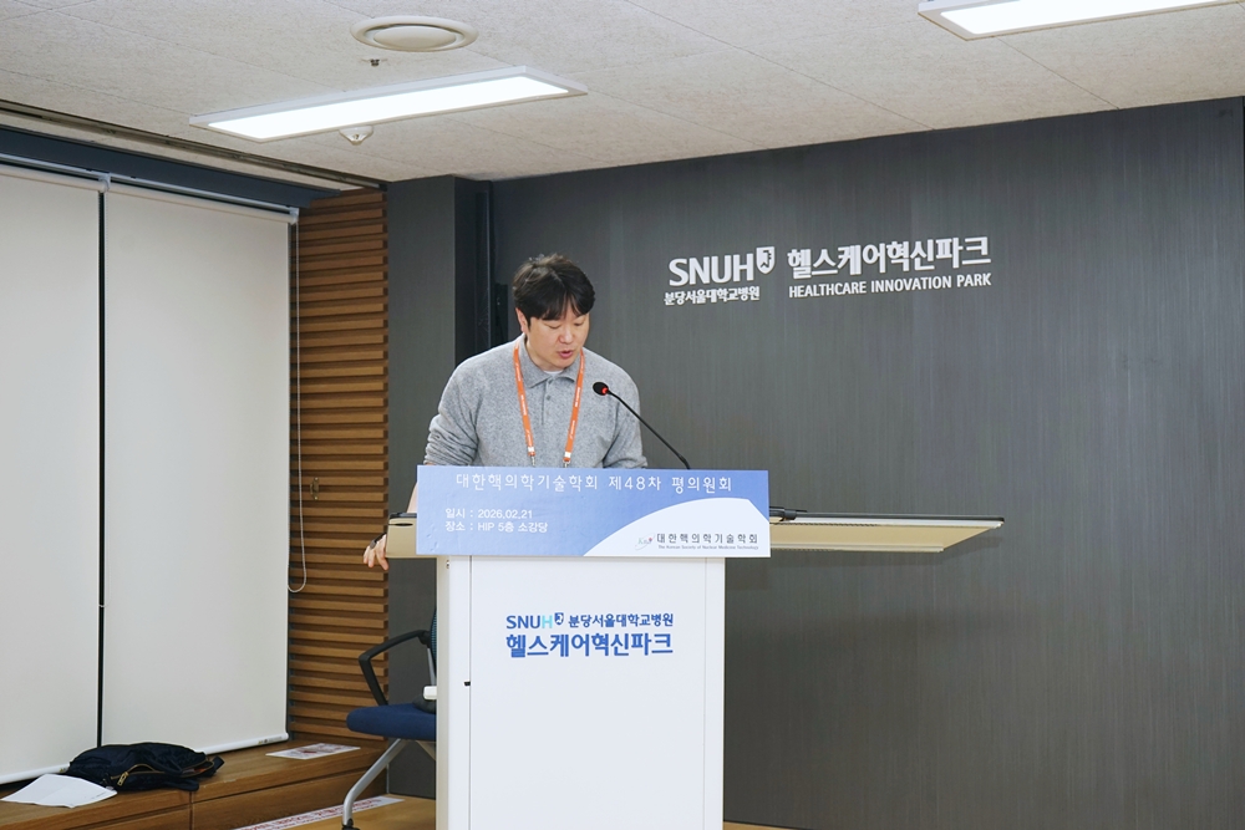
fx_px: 1695
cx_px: 622
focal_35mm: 49
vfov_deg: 27.5
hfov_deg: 40.3
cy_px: 415
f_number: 6.3
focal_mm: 49
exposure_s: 1/80
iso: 400
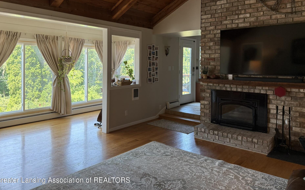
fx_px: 233
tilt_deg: -0.2
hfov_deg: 66.4
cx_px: 145
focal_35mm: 28
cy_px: 66
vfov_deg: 44.0
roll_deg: -0.2
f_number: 1.78
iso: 160
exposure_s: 1/120
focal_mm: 6.76
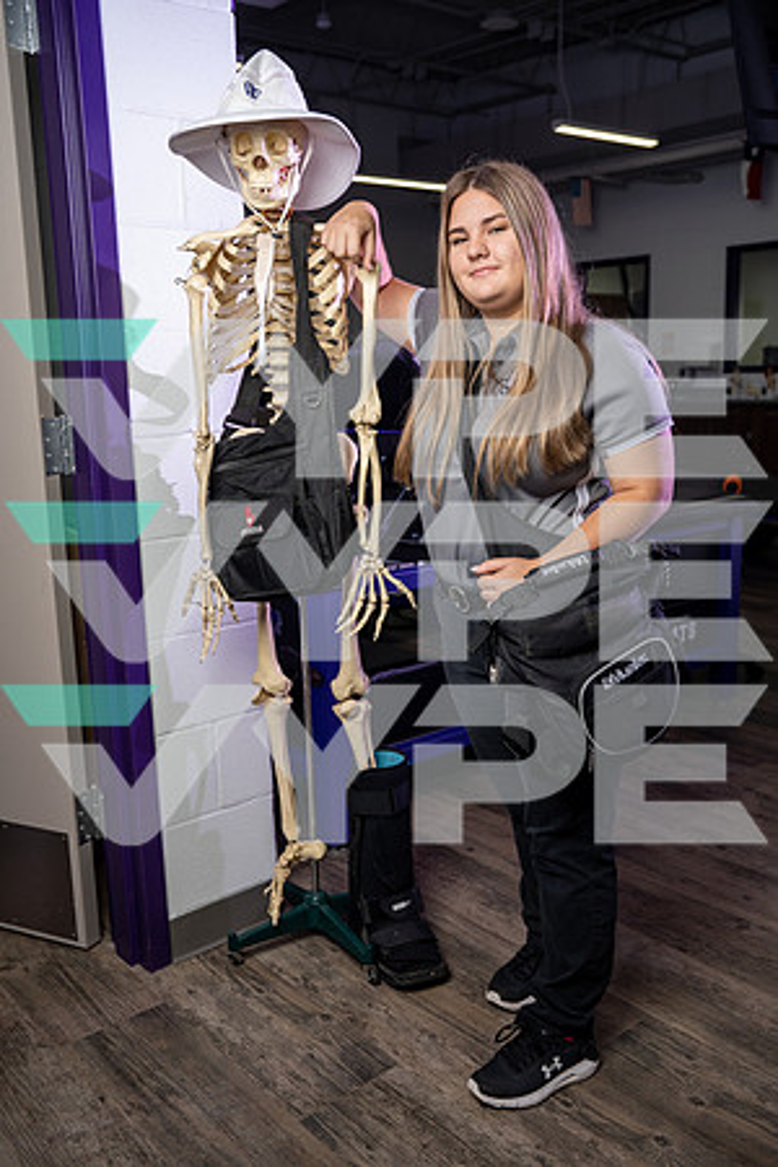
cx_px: 389
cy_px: 584
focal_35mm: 33
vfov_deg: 57.2
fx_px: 1070
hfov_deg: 40.0
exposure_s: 1/250
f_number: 4.5
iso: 250
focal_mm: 33
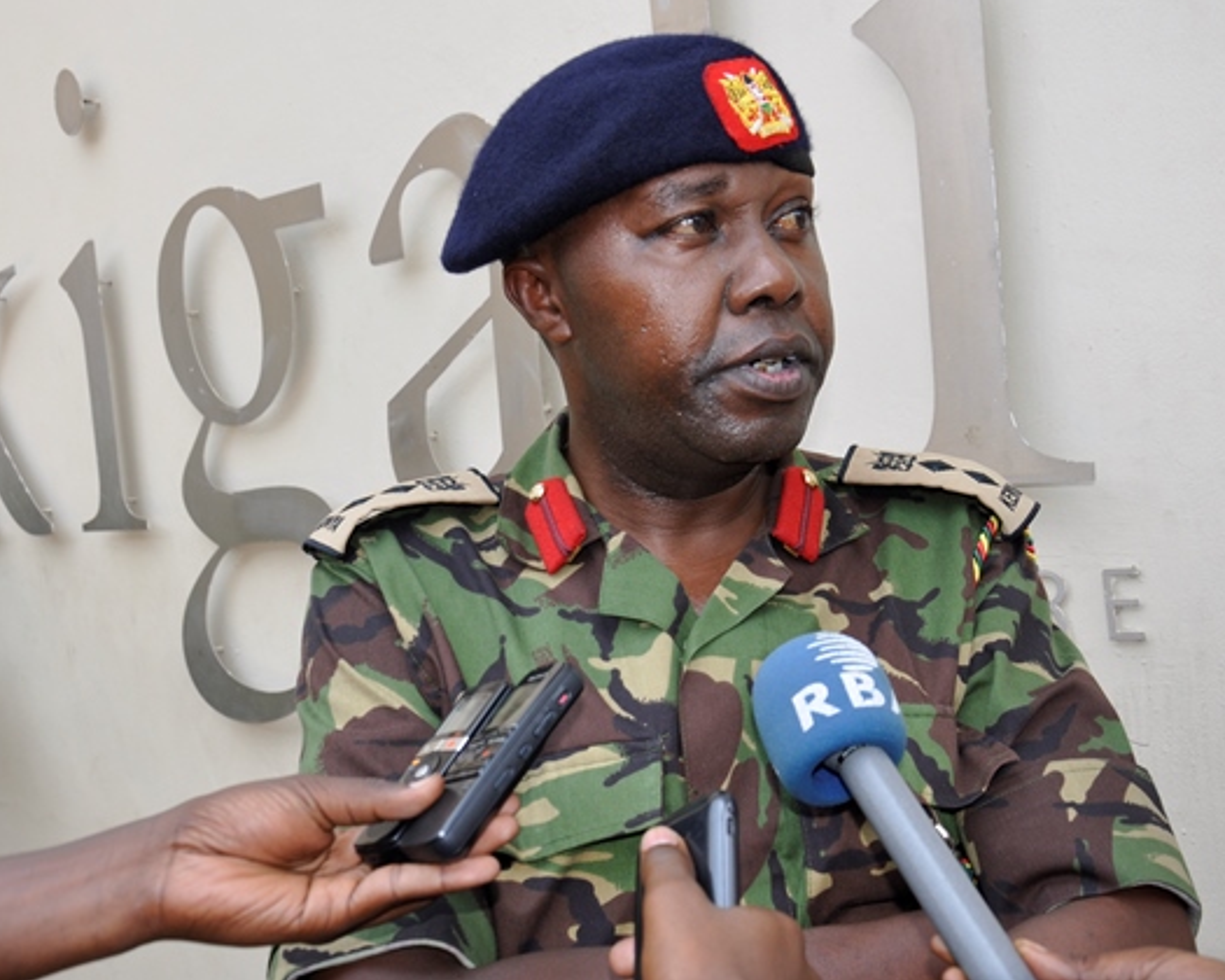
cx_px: 581
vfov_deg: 31.5
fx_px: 1740
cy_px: 486
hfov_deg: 38.8
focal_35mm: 48
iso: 200
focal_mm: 28
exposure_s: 1/200
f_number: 7.1
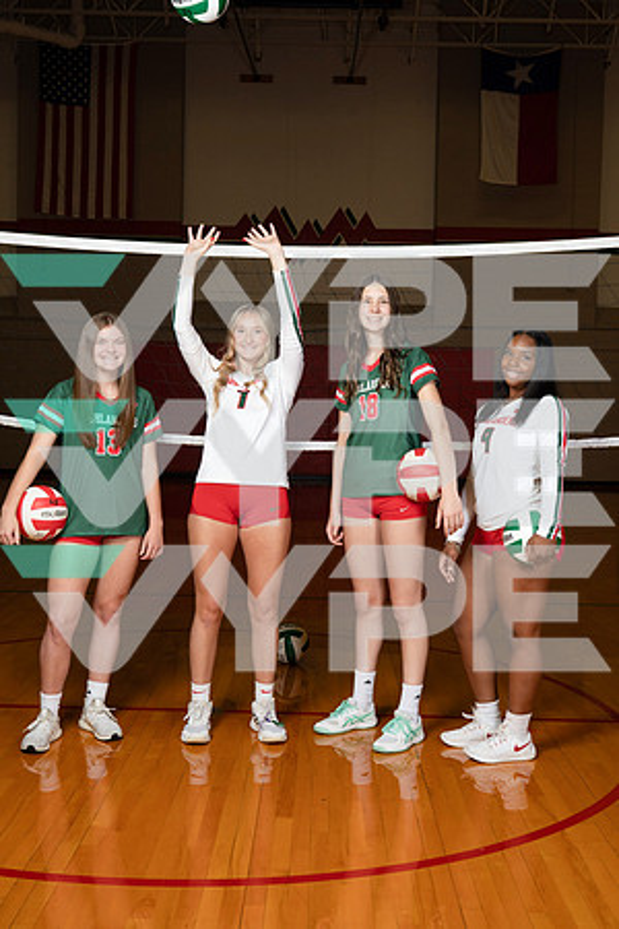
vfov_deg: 46.4
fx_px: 1083
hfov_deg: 31.9
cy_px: 464
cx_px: 310
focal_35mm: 42
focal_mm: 42
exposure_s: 1/250
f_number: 8
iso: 640
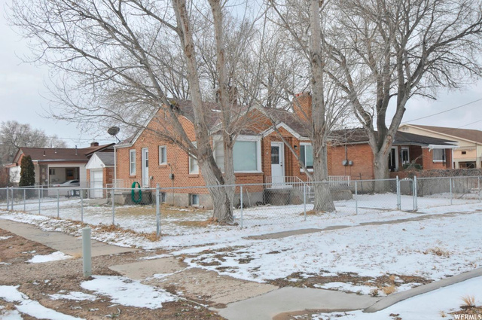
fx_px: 441
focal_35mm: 33
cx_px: 241
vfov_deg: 39.9
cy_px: 160
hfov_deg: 57.3
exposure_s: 1/800
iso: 200
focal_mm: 22
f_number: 5.6
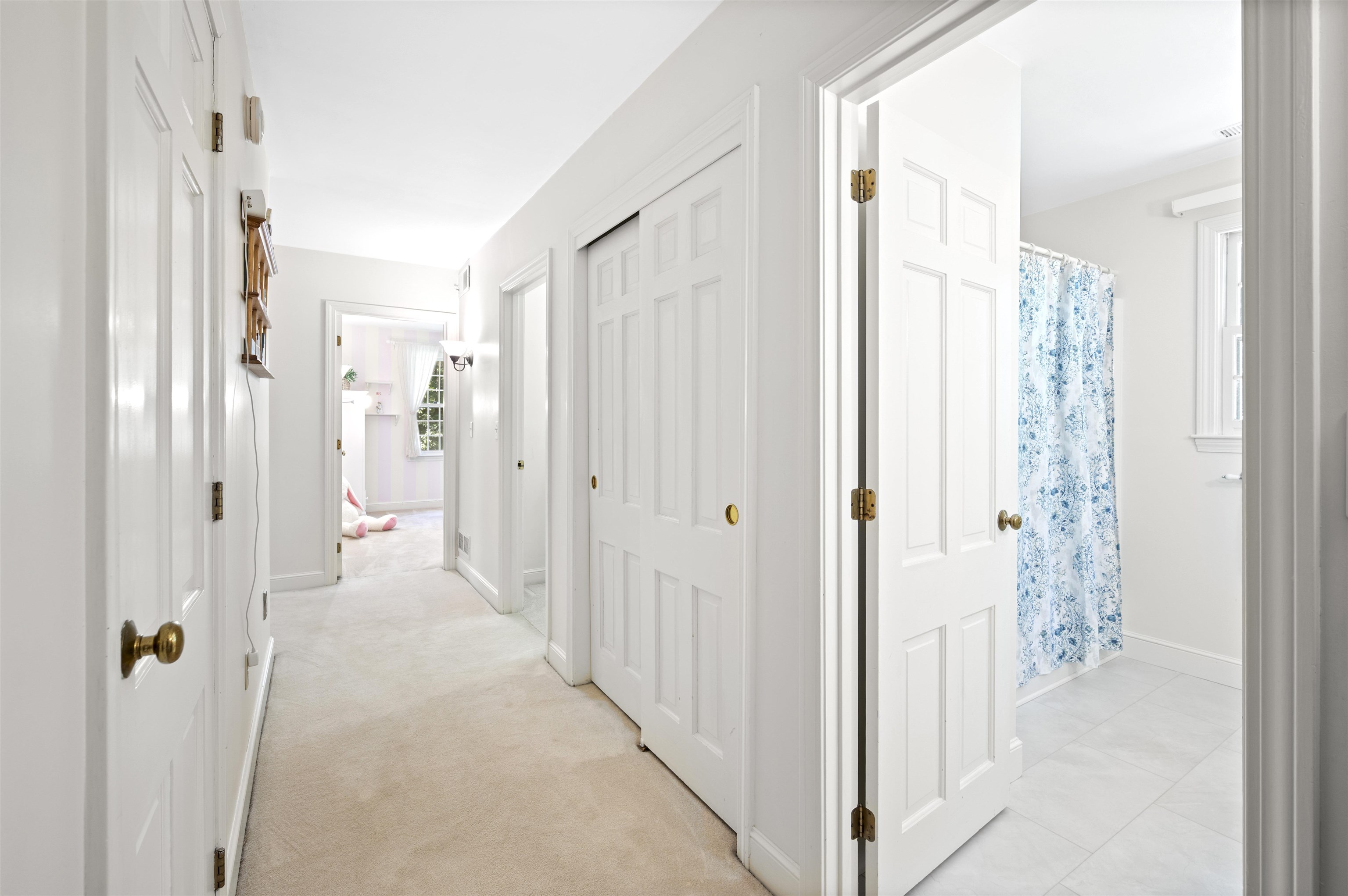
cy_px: 448
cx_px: 674
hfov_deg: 98.6
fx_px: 580
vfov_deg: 75.4
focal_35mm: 16
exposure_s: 2
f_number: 7.1
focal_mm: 15.5
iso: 250
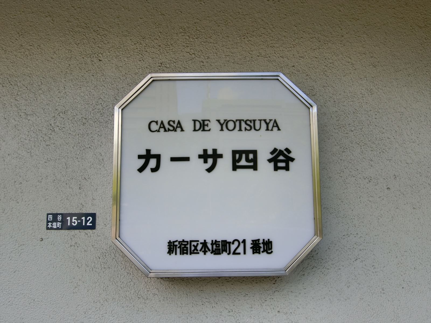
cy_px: 162
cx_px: 216
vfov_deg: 37.7
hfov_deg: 49.0
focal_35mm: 38
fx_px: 473
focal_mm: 8.1
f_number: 3.7
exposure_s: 1/250
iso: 80
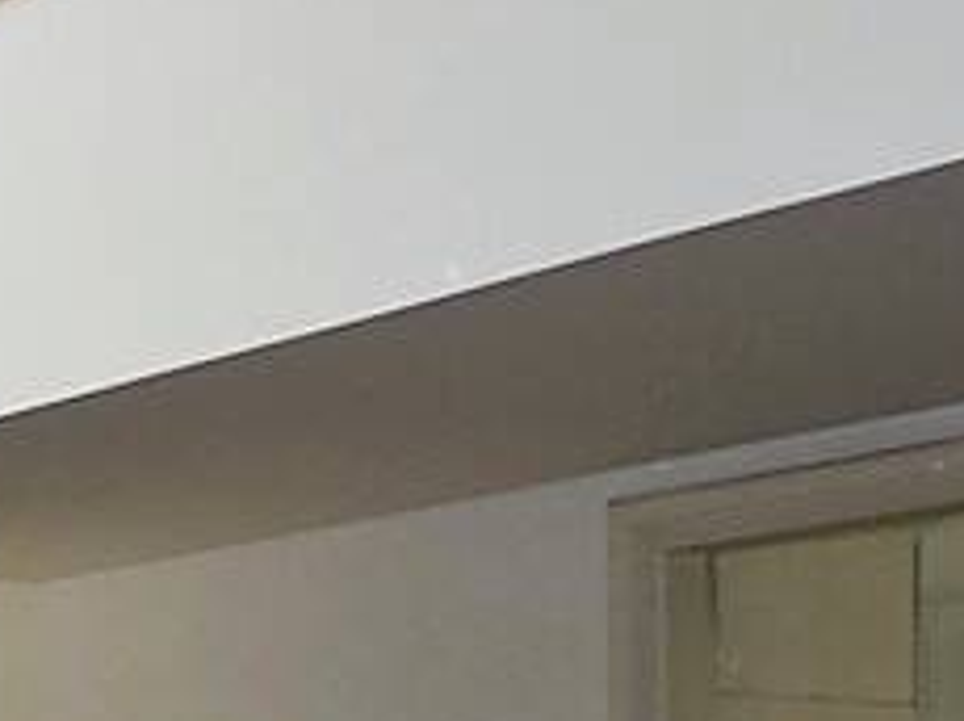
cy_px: 1115
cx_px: -801
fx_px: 2977
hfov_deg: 15.6
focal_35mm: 107
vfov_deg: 13.0
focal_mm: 4.3
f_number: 3
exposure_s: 1/50
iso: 100
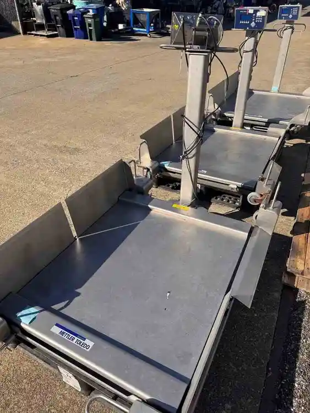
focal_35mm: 24
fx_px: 286
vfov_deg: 71.6
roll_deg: -1.3
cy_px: 206
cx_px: 155
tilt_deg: -35.5
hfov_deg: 56.8
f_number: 1.78
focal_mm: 6.76
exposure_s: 1/4608
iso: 80
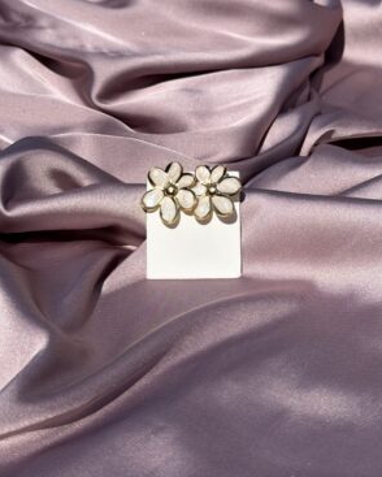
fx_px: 720
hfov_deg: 29.7
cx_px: 194
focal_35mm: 51
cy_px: 218
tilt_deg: -33.6
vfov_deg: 36.6
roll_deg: +1.6
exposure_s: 1/20408
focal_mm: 6.76
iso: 64
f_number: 1.78
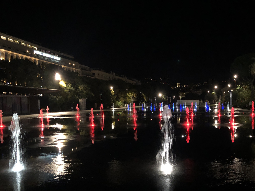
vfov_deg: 35.8
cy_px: 113
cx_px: 177
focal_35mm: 40
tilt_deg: -2.8
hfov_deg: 45.8
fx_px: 295
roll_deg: +0.2
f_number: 1.8
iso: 100
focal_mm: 3.99
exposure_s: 1/8
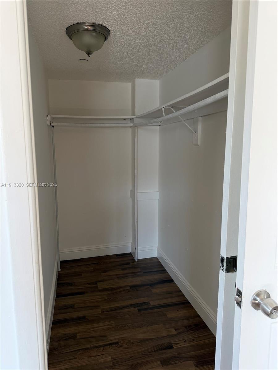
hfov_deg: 56.8
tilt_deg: -8.7
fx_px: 257
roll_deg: +0.0
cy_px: 185
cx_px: 139
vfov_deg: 71.6
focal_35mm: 24
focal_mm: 6.76
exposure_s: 1/121
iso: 125
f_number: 1.78
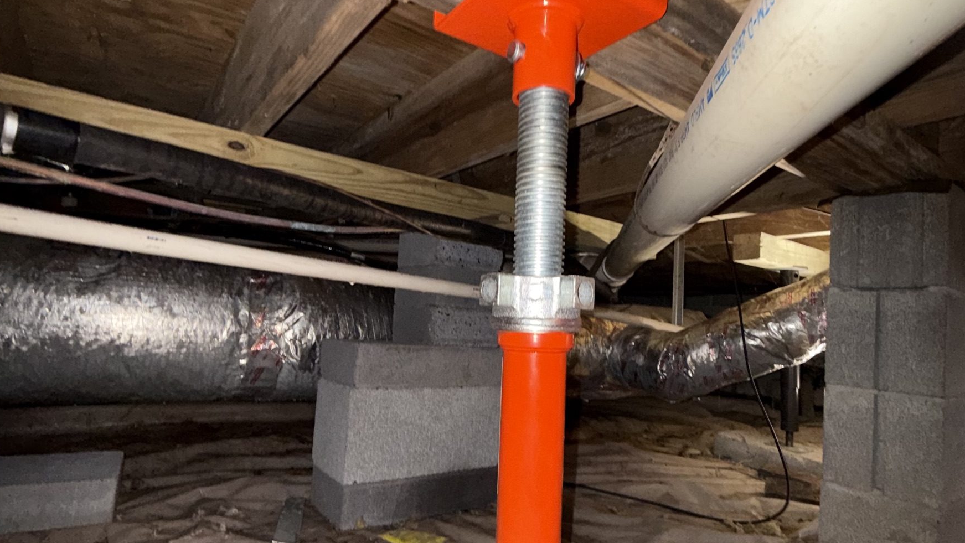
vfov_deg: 53.5
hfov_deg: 83.8
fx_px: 537
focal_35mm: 21
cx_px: 492
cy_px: 295
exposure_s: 1/40
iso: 160
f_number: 2.2
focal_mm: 2.22
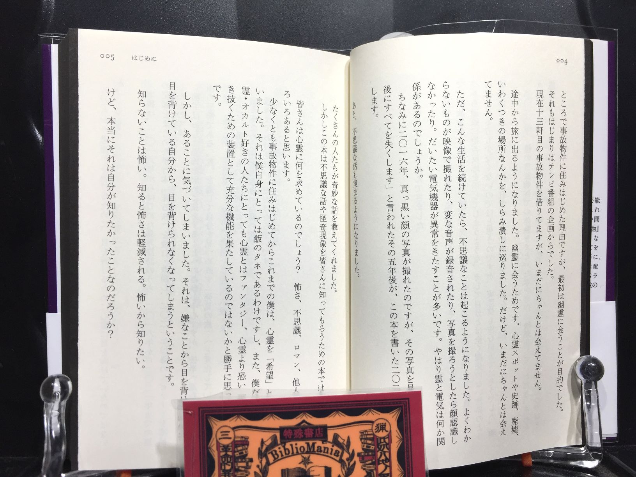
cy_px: 238
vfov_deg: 48.2
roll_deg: -1.5
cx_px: 318
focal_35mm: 29
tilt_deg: -28.7
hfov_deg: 61.7
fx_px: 533
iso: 32
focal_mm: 4.15
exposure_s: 1/253
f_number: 2.2
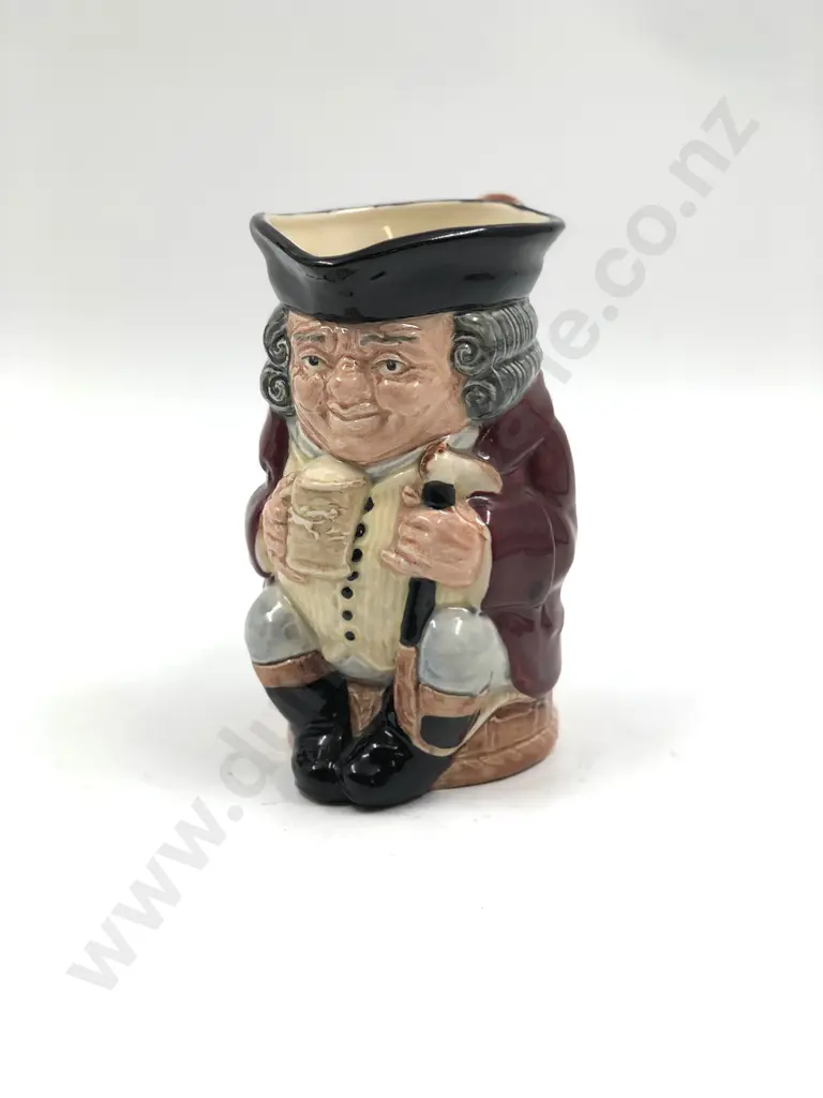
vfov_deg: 33.8
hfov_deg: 25.7
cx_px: 412
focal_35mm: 57
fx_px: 1807
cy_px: 549
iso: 20
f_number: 2.8
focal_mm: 6.6
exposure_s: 1/100
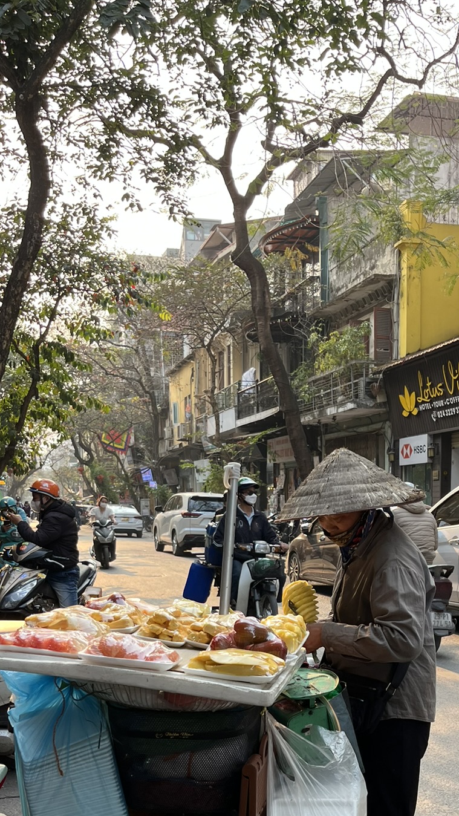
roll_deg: -0.2
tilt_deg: -7.4
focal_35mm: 43
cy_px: 610
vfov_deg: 45.7
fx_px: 930
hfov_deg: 27.5
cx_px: 310
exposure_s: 1/315
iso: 50
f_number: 1.6
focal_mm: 5.1
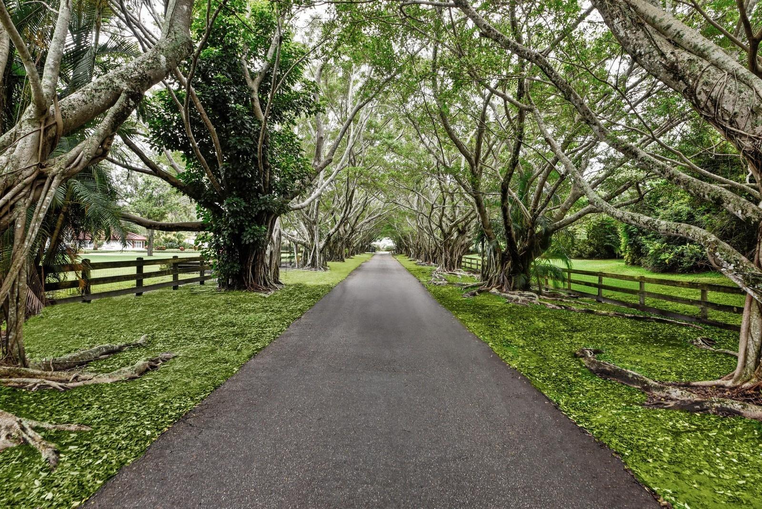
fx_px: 445
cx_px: 381
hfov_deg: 81.2
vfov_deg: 59.5
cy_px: 254
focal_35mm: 21
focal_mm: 21
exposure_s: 1/30
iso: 200
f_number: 11
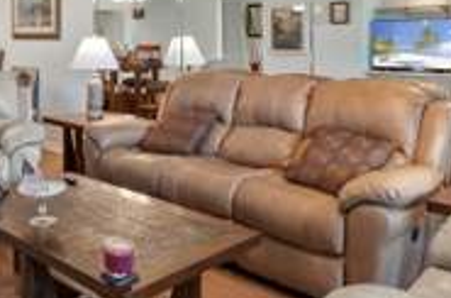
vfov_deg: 31.4
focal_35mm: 39
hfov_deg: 47.8
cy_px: 0
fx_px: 487
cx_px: 112
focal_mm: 10
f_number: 8
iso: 200
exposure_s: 1.3
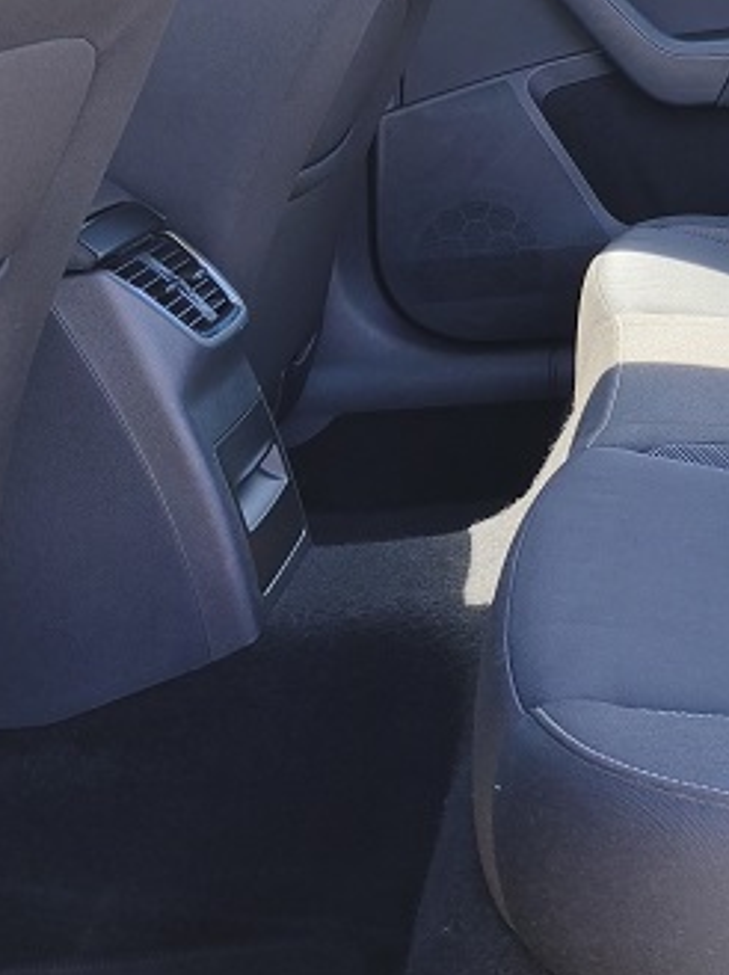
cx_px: 926
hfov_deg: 21.2
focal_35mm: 63
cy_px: 98
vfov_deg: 29.5
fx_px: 1772
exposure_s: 1/293
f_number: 1.7
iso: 50
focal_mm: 5.35
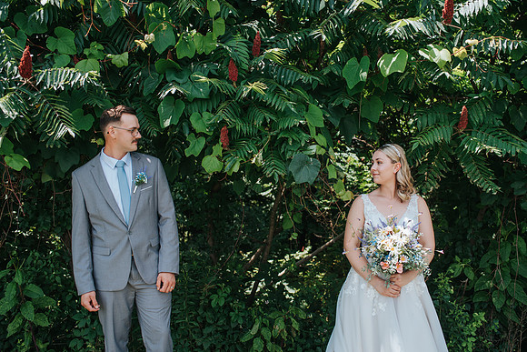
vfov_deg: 36.5
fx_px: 533
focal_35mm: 36
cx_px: 274
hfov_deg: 52.6
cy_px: 180
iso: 110
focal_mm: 35
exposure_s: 1/500
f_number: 2.8
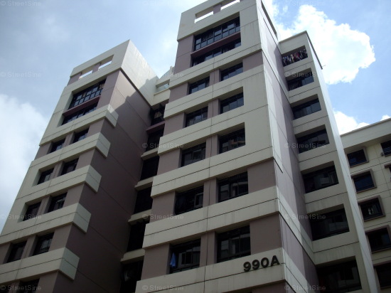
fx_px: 418
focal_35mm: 37
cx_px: 196
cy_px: 146
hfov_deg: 50.2
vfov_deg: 38.6
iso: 80
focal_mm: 6.2
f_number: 5.6
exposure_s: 1/500
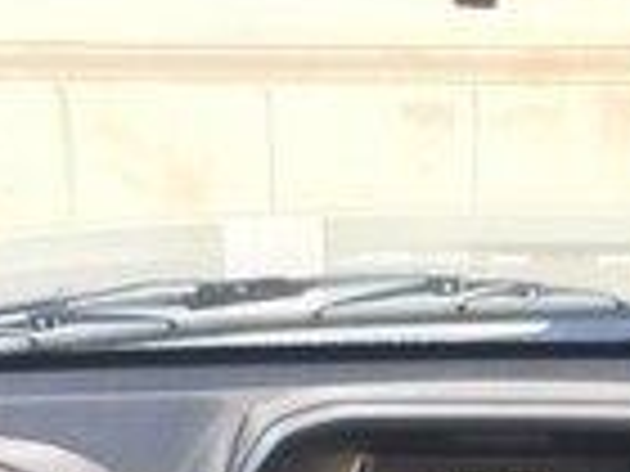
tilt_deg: -31.5
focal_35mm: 137
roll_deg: +1.4
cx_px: 382
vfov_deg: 9.9
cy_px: 1005
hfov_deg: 14.4
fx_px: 2493
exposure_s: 1/33
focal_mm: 4.15
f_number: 2.2
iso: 32
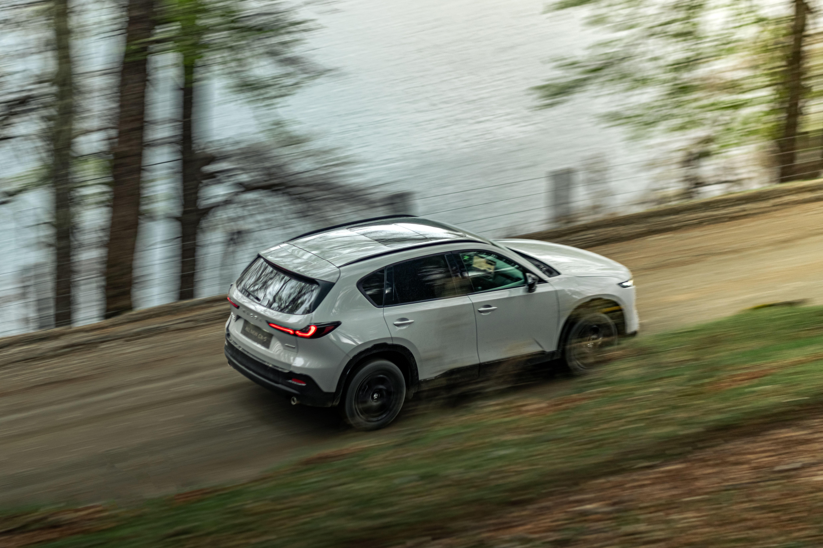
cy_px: 274
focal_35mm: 58
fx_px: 1326
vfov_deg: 23.4
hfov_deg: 34.5
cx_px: 412
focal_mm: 58
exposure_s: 1/50
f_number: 2.8
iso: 250
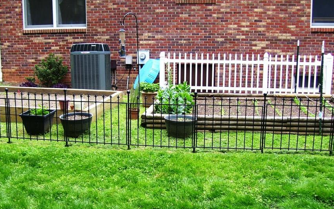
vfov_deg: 27.4
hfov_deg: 42.6
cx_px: 147
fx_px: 428
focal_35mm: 47
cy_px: 124
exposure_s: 1/125
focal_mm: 6
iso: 80
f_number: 2.7
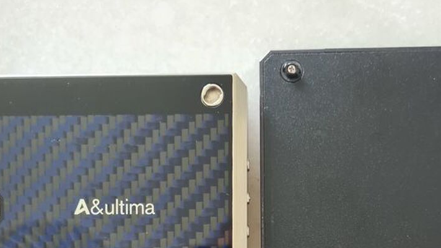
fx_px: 620
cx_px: 266
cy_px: 331
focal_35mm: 53
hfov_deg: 39.0
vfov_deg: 20.5
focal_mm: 5.4
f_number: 1.8
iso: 100
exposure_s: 1/50
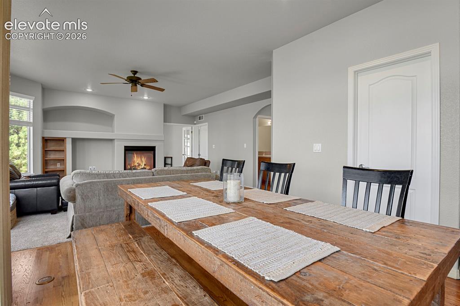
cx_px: 230
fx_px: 217
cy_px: 153
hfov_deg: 93.3
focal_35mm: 17
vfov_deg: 70.4
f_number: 8
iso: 5600
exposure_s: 1/20
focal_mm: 17
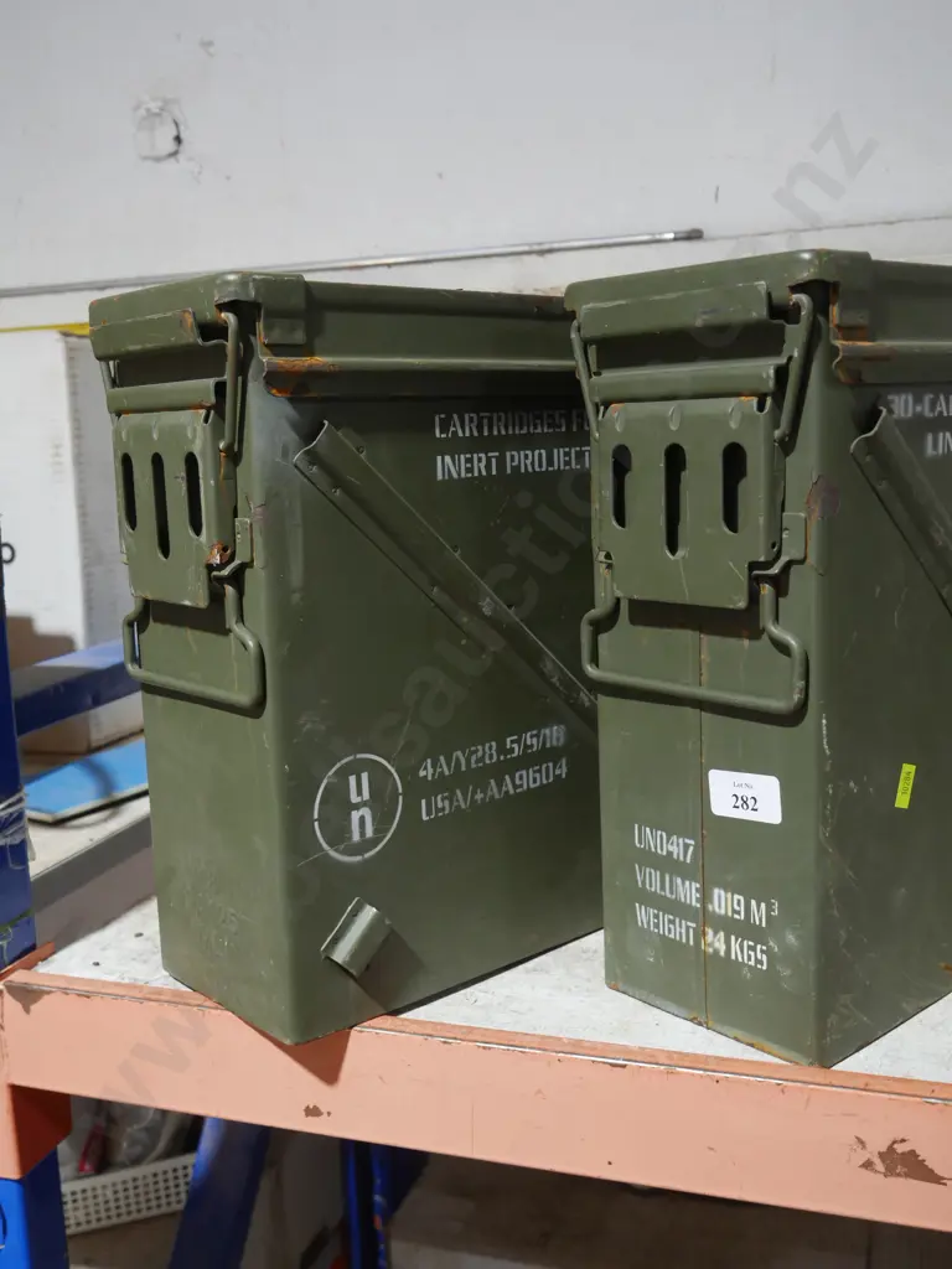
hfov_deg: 41.8
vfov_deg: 54.0
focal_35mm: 34
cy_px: 634
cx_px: 476
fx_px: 1247
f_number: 4
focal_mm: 17
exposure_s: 1/60
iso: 640
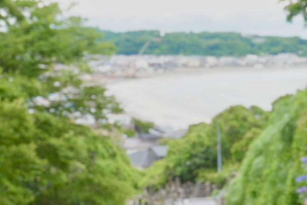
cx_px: 277
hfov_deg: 21.0
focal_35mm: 95
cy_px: 195
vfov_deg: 14.3
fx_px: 810
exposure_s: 1/60
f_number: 14
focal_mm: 33
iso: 200
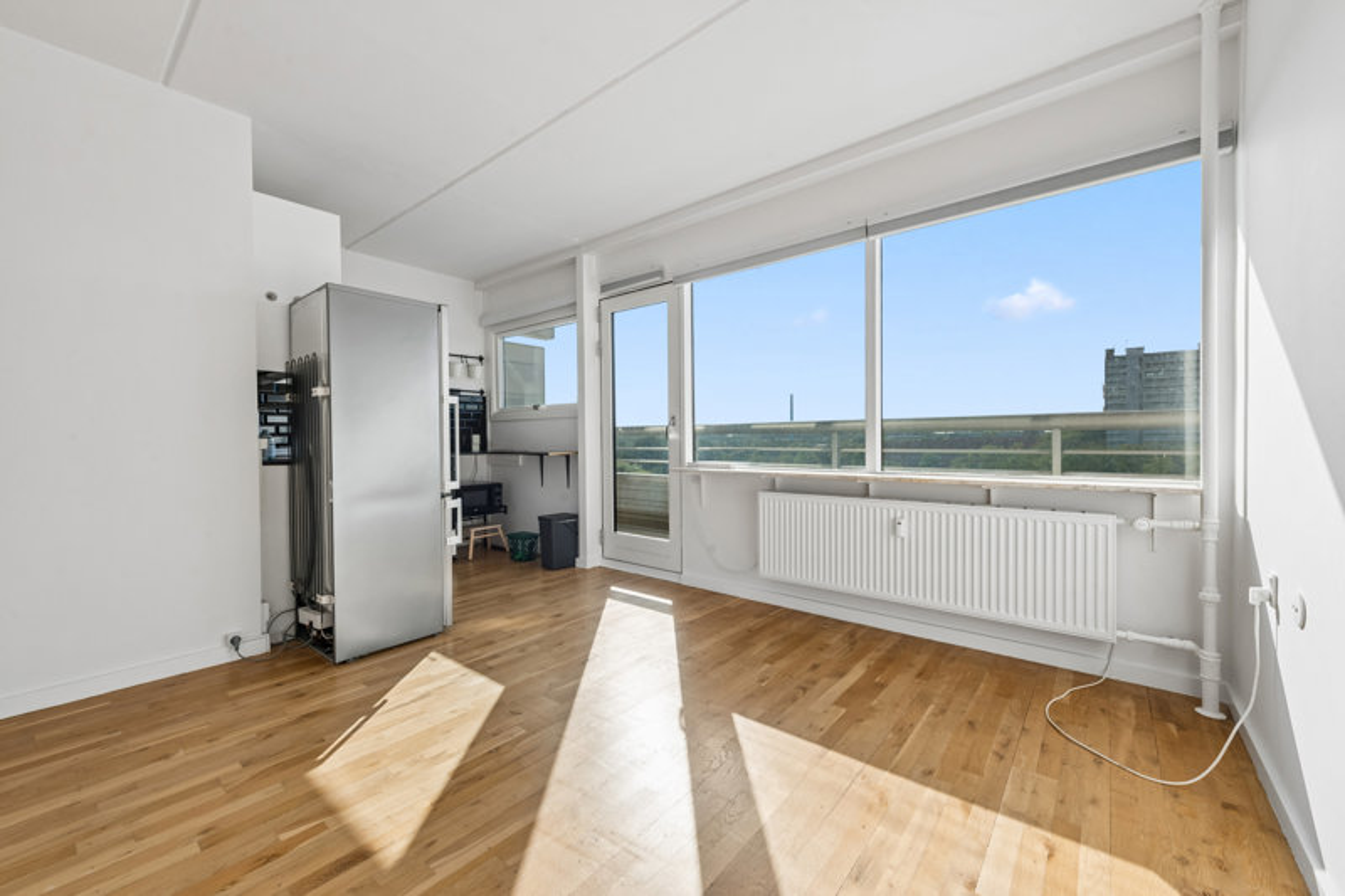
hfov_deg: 104.3
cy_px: 448
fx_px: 523
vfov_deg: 81.2
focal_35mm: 14
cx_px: 672
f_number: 10
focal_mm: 14
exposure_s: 1/250
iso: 250
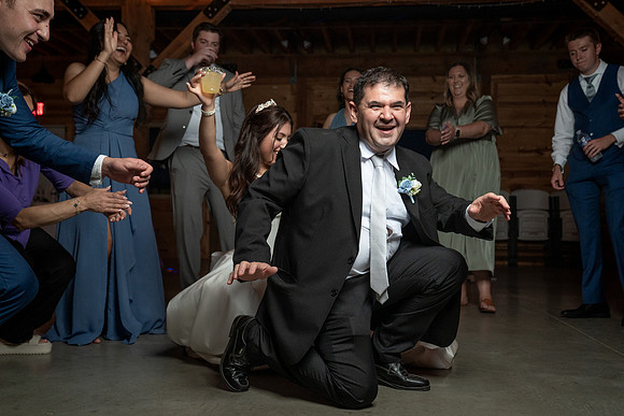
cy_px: 212
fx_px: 715
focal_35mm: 41
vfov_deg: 32.5
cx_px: 311
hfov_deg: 47.2
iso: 2000
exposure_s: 1/200
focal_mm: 37
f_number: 4
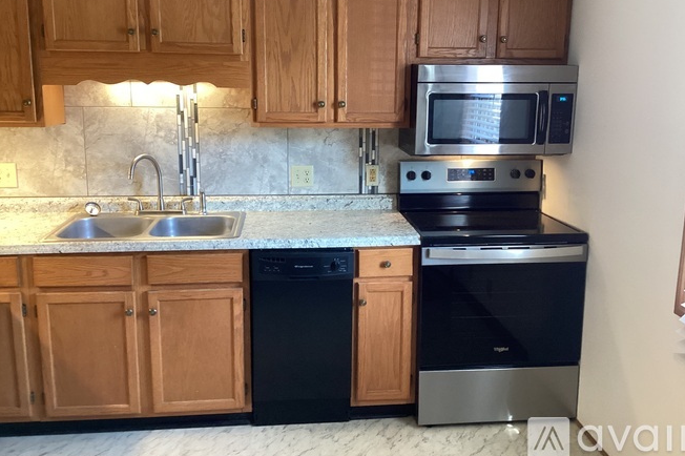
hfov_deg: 57.2
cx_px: 347
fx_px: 628
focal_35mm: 33
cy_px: 196
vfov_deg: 39.8
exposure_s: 1/60
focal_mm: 3.3
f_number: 2.4
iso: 250
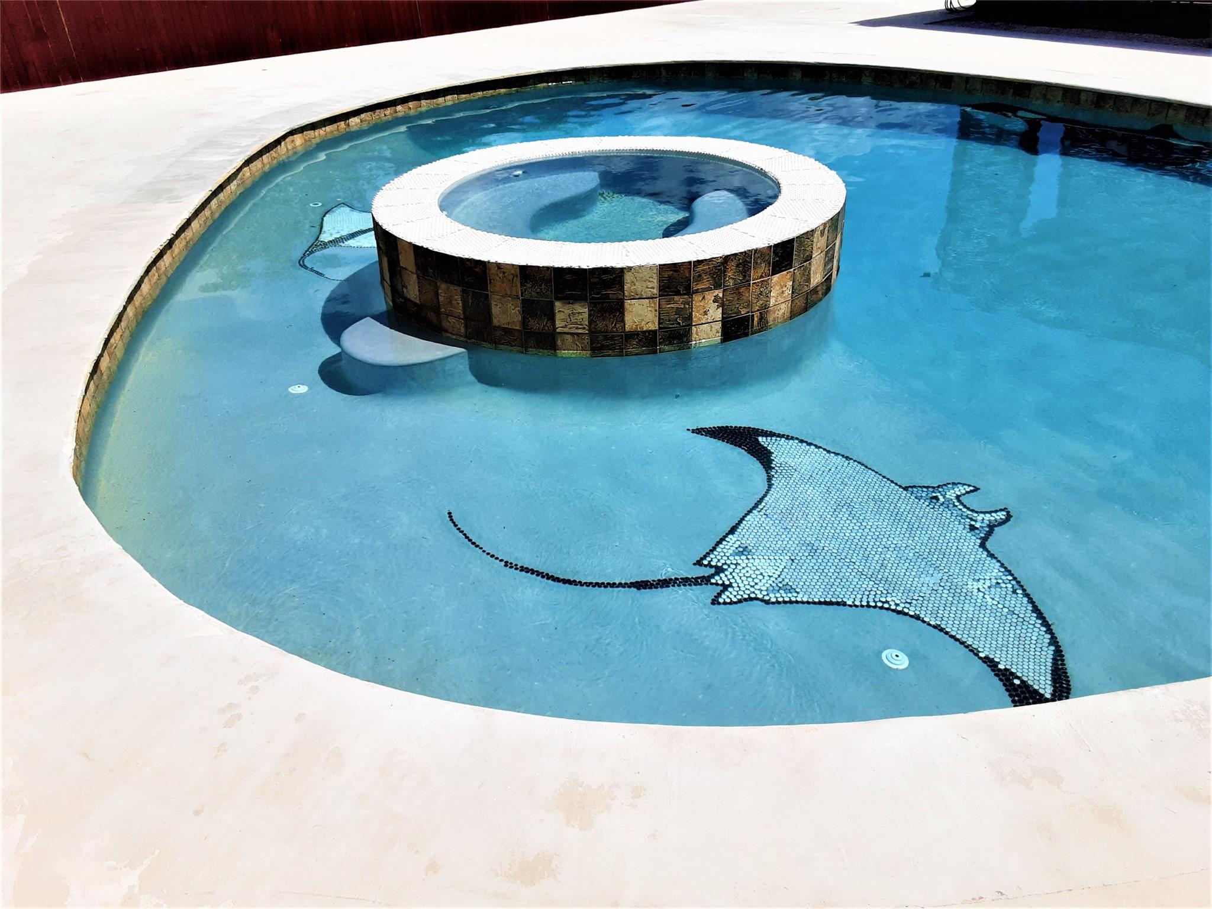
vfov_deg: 51.4
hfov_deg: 65.3
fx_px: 945
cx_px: 606
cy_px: 454
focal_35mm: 27
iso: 40
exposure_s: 1/3846
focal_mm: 2.91
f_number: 1.9
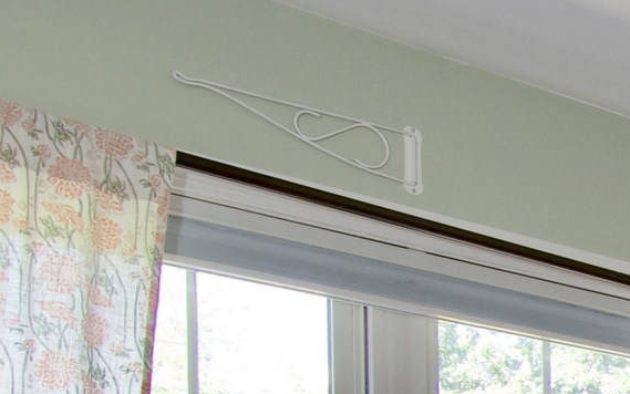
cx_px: 1363
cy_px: 788
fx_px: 1559
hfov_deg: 16.0
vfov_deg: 12.6
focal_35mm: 91
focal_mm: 11
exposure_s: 1/30
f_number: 7.1
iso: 320
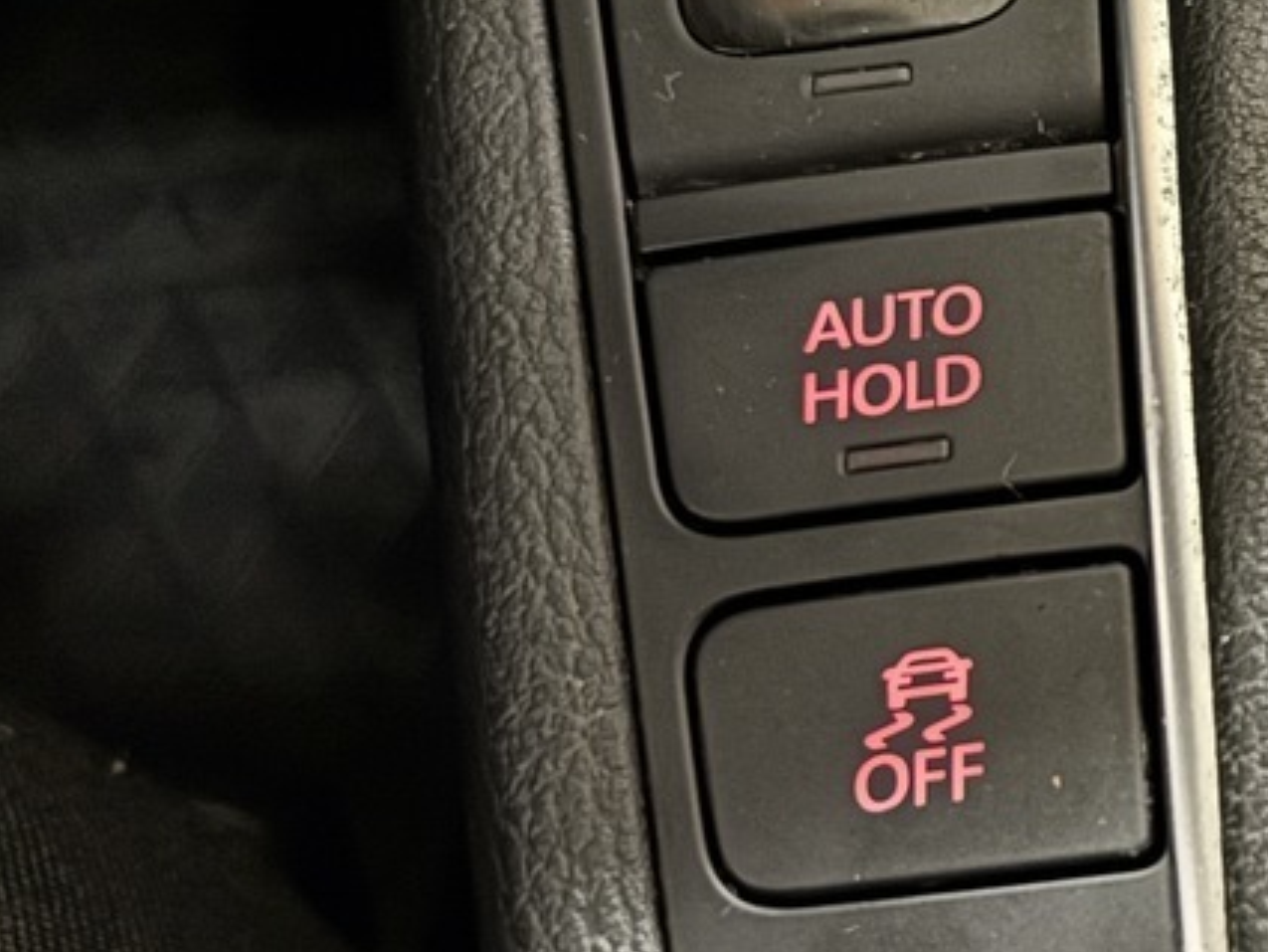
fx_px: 3224
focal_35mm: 88
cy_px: 236
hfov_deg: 19.9
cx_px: 1781
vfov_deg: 16.7
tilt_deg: -54.5
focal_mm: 5.96
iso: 1000
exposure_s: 1/17
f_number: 1.6
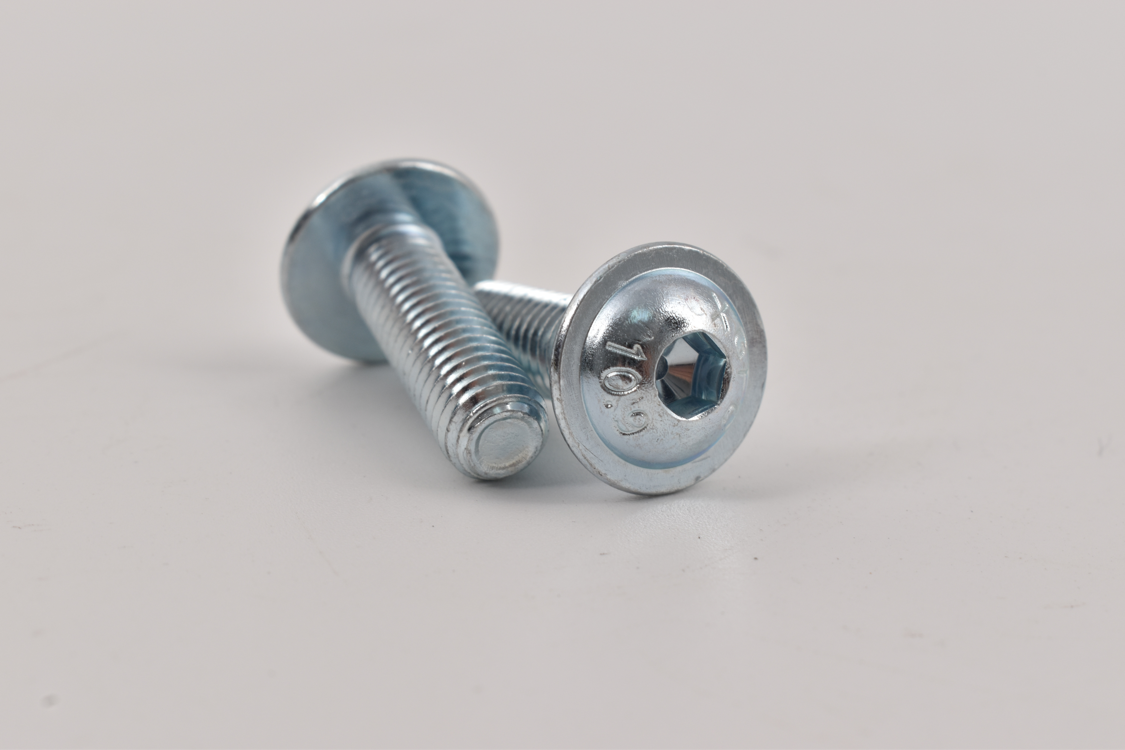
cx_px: 562
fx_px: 2344
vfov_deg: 18.2
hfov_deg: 27.0
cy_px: 375
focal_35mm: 75
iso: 200
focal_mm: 50
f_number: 13
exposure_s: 1/60
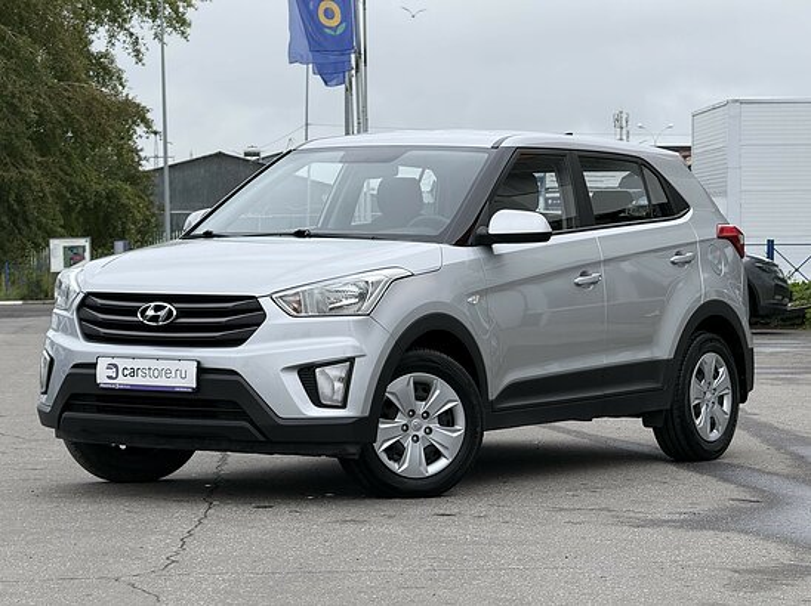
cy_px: 303
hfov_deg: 16.4
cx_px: 406
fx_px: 2809
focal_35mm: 120
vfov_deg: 12.3
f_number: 2.8
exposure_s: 1/411
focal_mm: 15.66
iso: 50
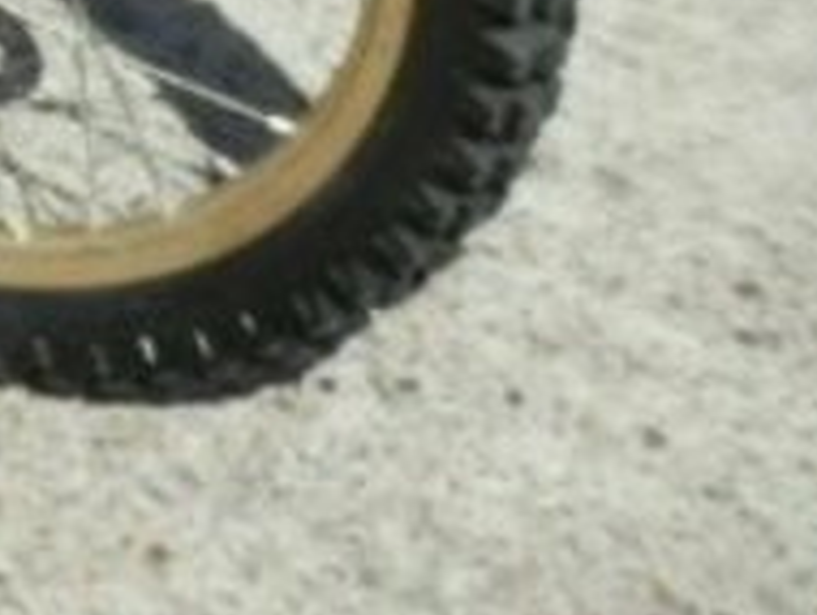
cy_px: -637
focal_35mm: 105
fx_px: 2481
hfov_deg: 15.0
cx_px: -838
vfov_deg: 12.4
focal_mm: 4.5
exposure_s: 1/125
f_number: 8.7
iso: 80
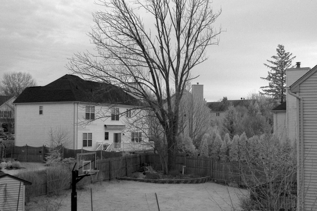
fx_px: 449
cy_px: 106
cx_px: 158
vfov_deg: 26.4
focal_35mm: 51
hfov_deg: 38.9
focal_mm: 34
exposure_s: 1/250
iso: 800
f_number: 8
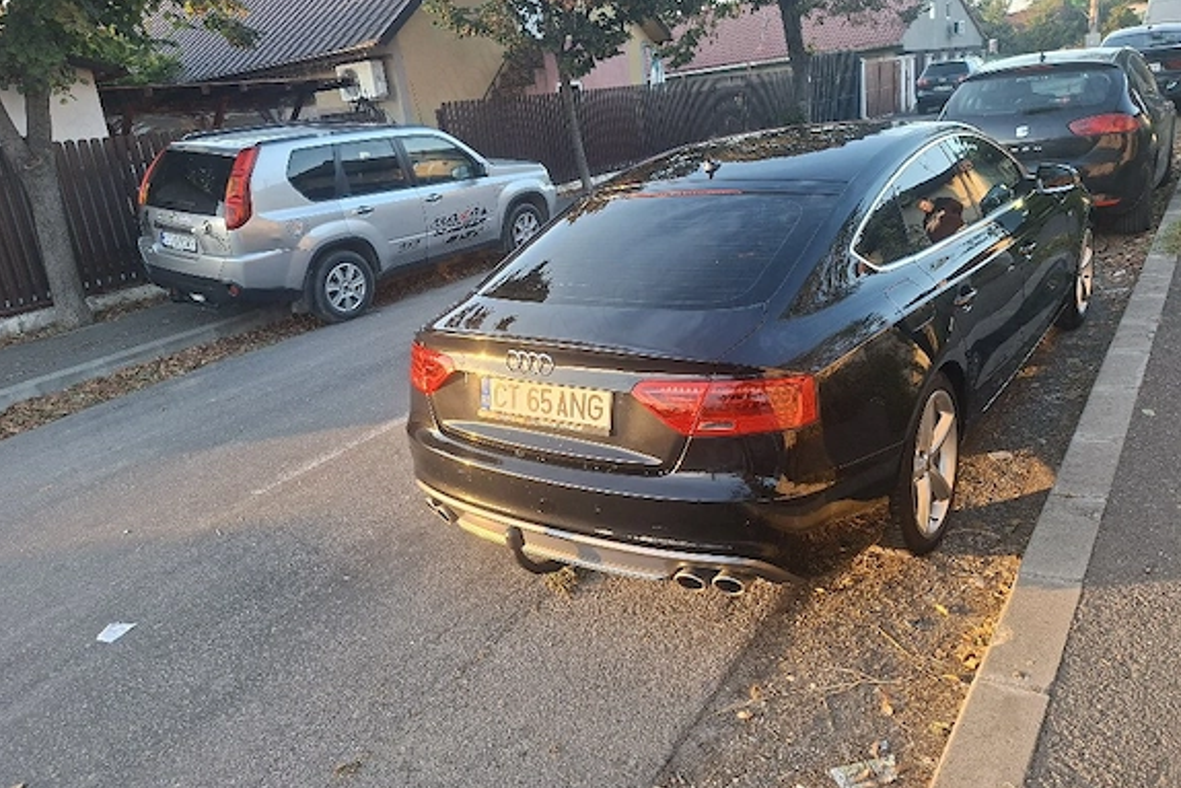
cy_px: 385
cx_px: 597
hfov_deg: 71.5
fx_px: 820
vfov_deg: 51.3
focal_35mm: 25
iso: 50
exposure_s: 1/100
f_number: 1.8
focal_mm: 5.54
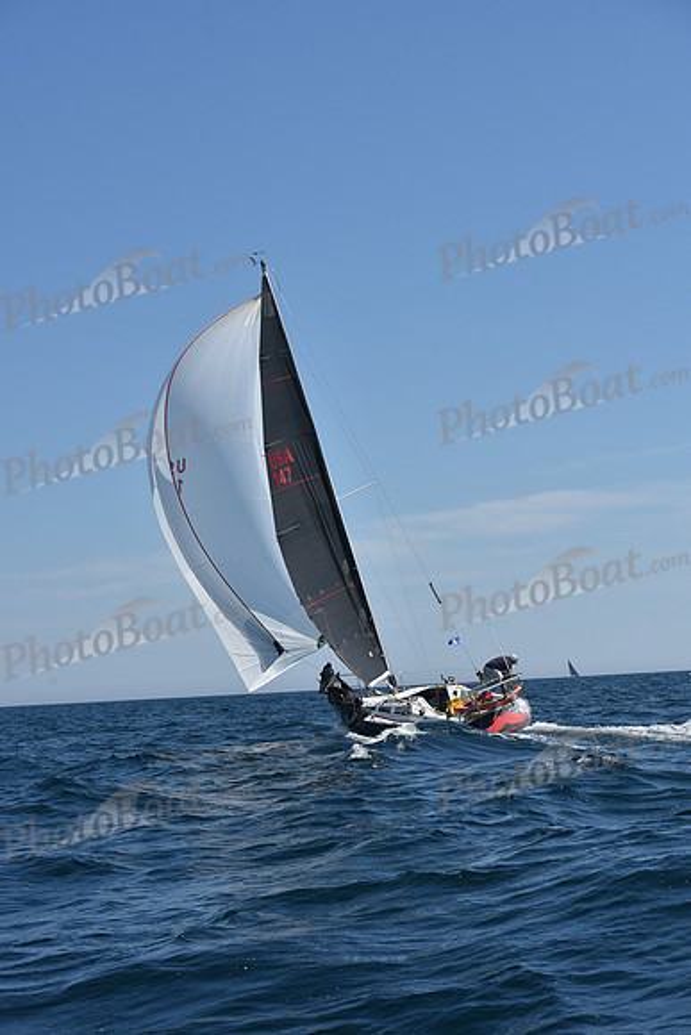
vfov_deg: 28.8
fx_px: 2014
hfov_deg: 19.5
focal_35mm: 70
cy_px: 518
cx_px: 346
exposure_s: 1/1000
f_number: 8
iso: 200
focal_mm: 70
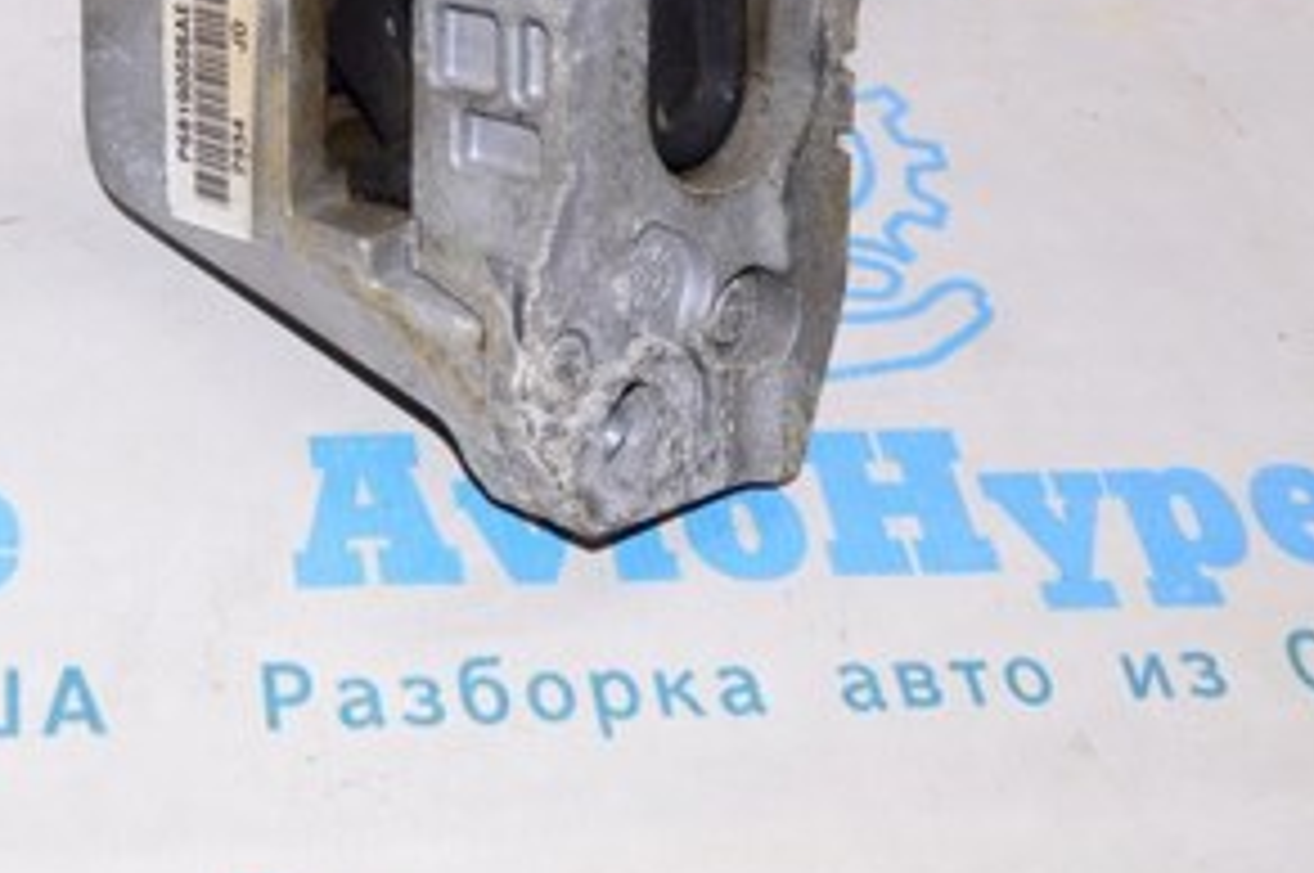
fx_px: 2519
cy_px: -52
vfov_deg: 19.0
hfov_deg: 28.8
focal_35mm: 69
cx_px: 342
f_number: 8
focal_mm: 21
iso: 1600
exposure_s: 1/200
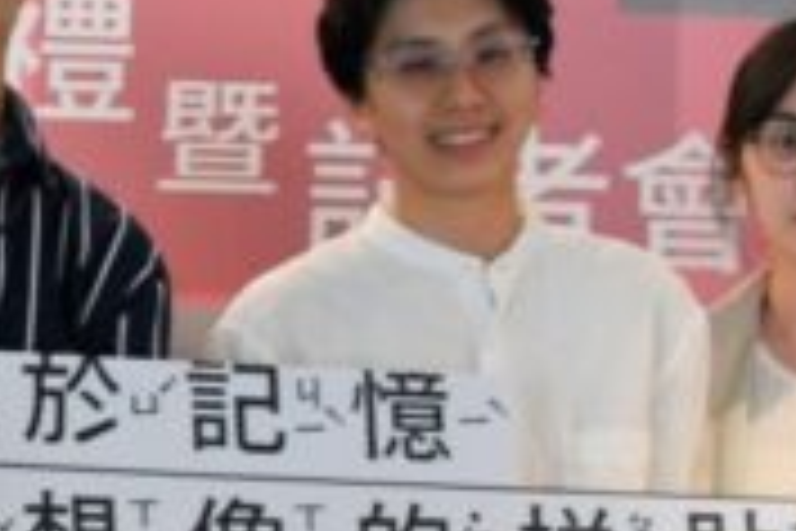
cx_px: -1196
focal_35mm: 224
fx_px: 4953
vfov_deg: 6.1
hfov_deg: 8.3
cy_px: 540
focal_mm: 28
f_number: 5
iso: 500
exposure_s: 1/125
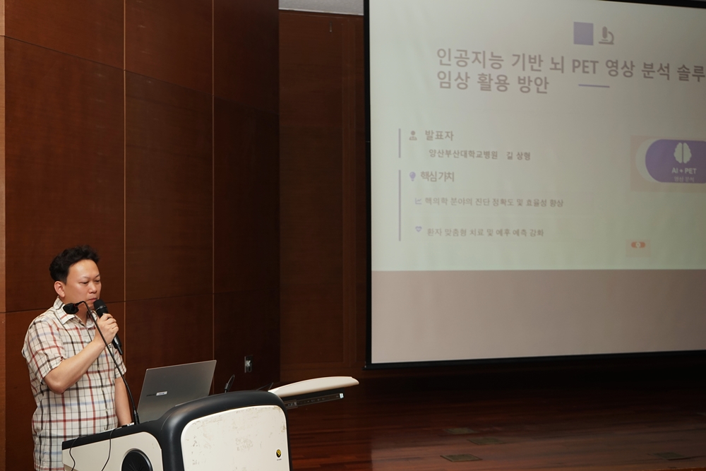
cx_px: 353
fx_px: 961
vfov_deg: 27.5
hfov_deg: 40.3
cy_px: 236
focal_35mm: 49
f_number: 6.3
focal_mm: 49
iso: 400
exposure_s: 1/125
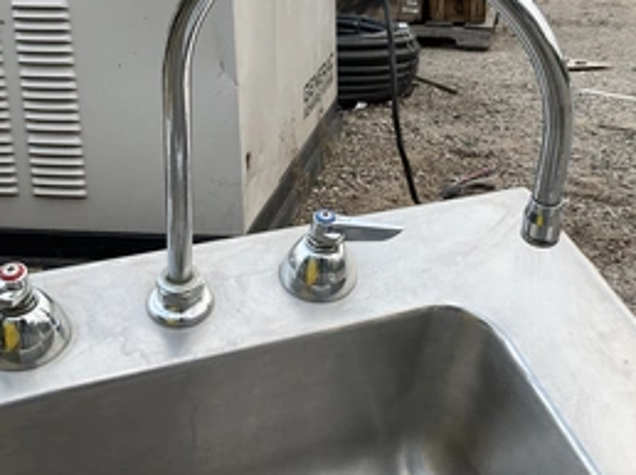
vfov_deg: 31.8
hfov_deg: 41.9
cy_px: 143
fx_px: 826
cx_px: 385
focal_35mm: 45
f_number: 1.8
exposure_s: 1/122
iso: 25
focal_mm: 3
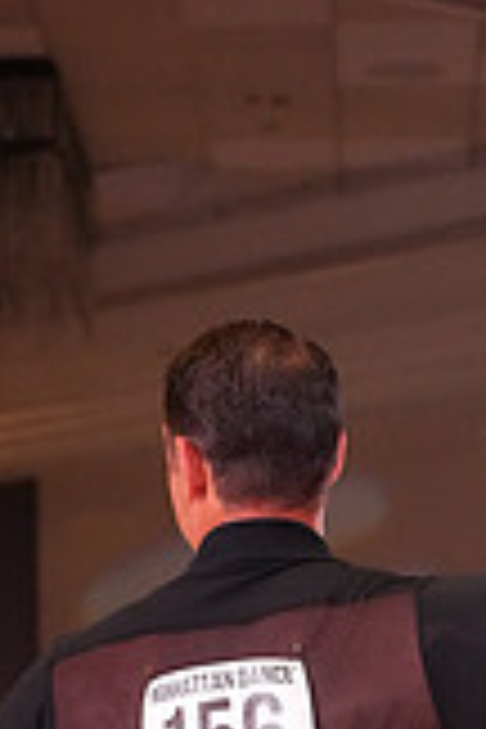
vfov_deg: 8.0
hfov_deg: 5.5
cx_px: 56
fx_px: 5062
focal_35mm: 250
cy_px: 1251
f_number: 5
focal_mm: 70
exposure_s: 1/500
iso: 6400
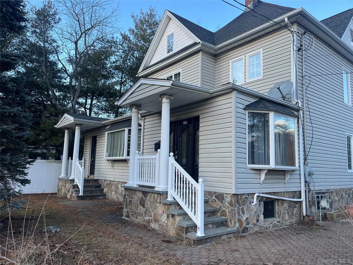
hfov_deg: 67.3
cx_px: 176
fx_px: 265
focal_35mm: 26
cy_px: 132
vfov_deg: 53.1
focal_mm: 5.1
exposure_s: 1/569
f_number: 1.6
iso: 50
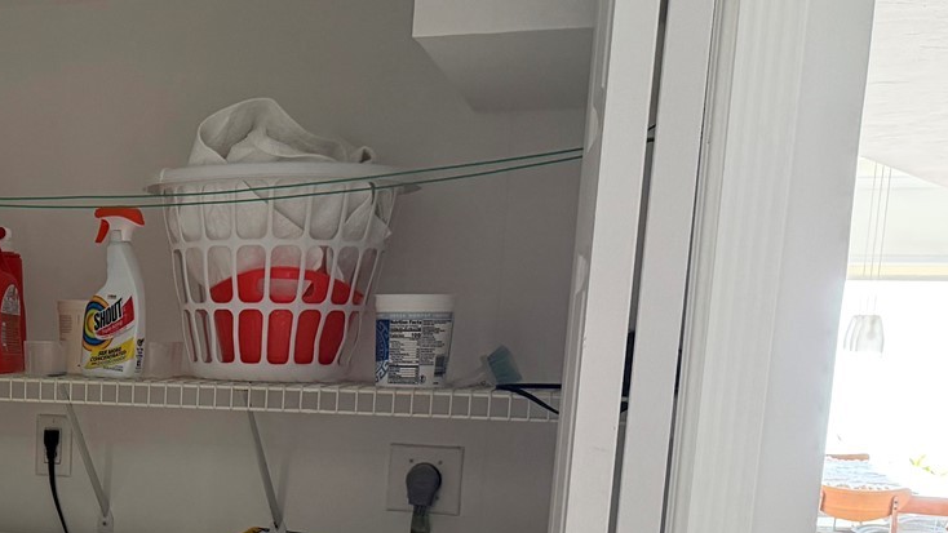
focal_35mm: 57
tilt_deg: -7.0
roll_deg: -1.3
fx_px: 1433
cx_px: -62
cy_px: 537
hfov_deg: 32.7
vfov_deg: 20.4
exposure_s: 1/60
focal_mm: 6.76
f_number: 1.78
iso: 250
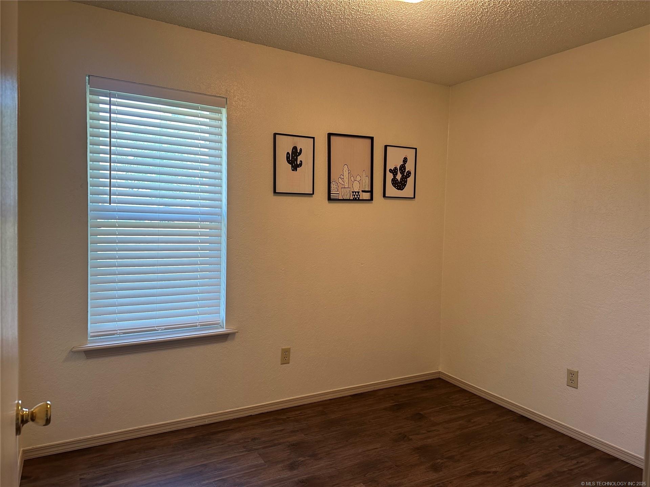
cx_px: 325
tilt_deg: -2.7
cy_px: 244
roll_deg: -1.8
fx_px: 451
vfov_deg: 56.8
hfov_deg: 71.6
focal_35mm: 24
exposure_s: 1/120
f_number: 1.78
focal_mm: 6.86
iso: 125
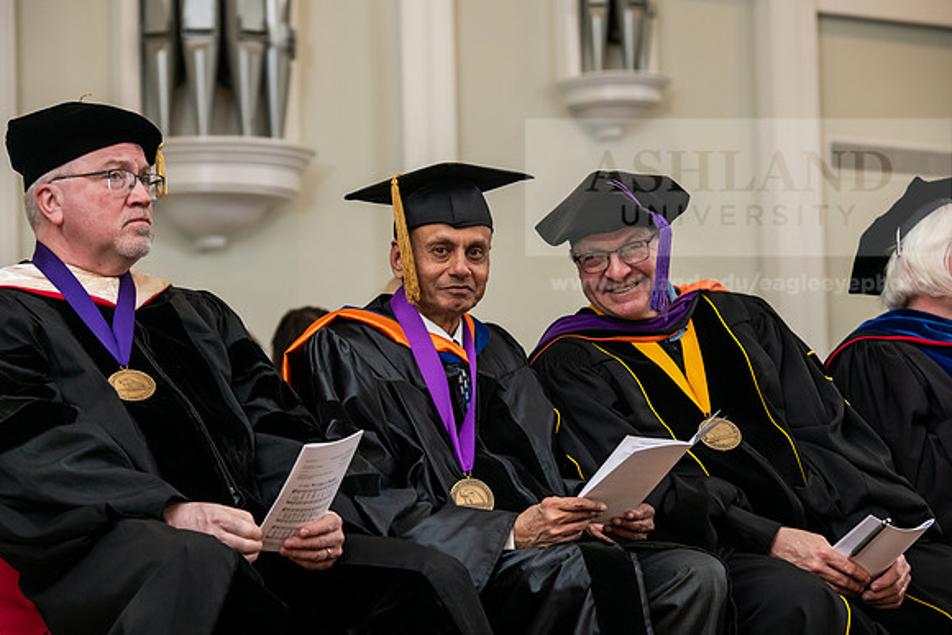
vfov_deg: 11.8
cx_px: 476
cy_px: 318
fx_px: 3068
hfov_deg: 17.6
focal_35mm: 116
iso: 1600
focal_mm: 116
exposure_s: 1/200
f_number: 5
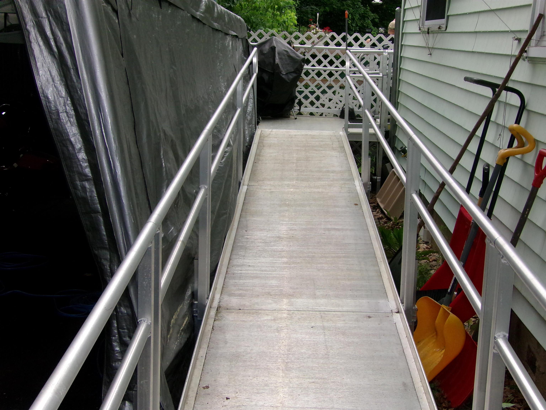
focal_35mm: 49
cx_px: 273
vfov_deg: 29.7
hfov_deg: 38.9
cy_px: 205
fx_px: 773
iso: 200
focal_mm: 8.7
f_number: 8.93
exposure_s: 1/200
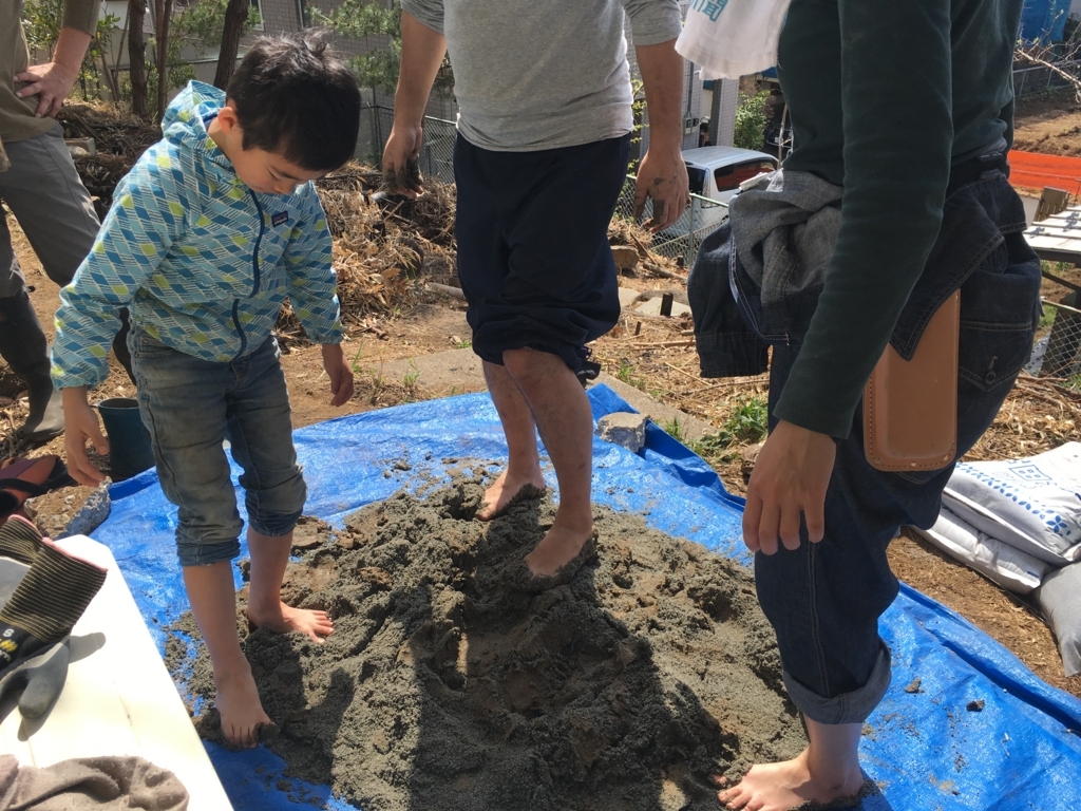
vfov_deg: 48.2
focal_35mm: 29
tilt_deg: -28.9
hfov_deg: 61.7
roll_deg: +0.0
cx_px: 540
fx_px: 906
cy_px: 406
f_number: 2.2
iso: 25
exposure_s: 1/916
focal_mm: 4.15
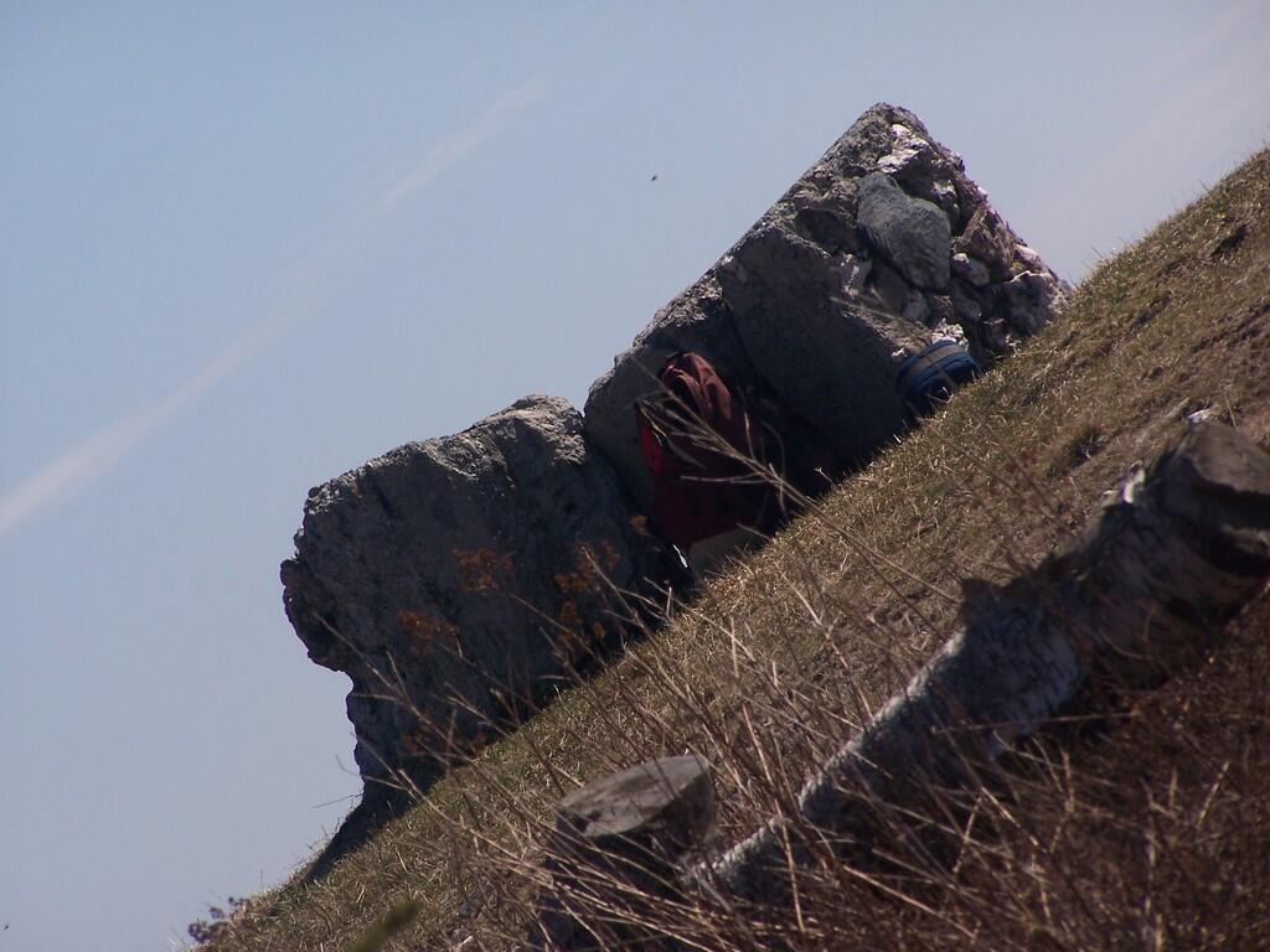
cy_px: 476
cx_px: 635
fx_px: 11630
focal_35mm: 317
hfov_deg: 6.3
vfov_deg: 4.7
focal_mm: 52.6
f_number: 5
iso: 80
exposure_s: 1/1000
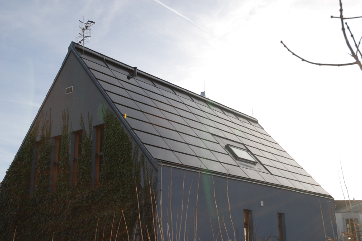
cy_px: 120
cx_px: 181
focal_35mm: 44
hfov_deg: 45.0
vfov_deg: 30.8
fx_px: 437
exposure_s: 1/200
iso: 100
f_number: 7.1
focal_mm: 29
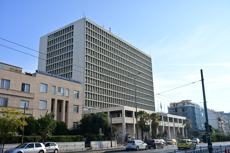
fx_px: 214
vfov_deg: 39.4
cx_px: 115
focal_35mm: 34
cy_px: 76
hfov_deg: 56.5
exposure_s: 1/320
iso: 100
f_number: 6.3
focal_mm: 33.5
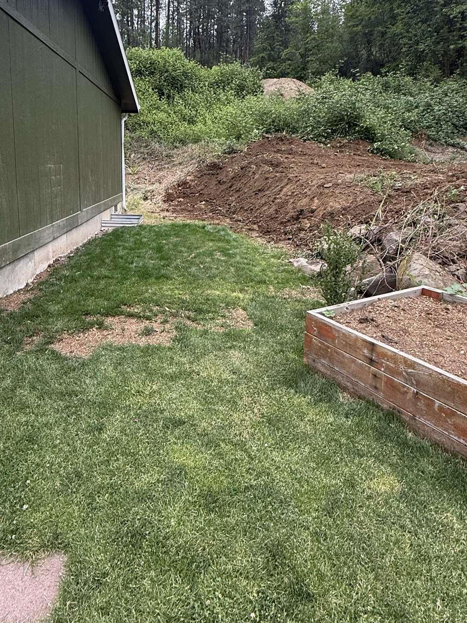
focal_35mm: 23
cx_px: 195
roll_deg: -0.5
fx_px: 414
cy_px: 221
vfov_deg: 72.2
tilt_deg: -4.5
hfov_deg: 58.6
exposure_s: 1/102
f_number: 2.2
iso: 64
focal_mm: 2.22
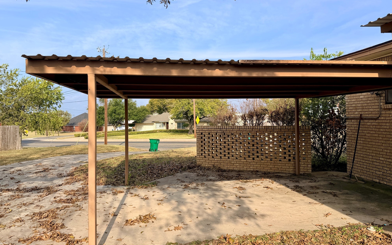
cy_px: 113
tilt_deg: +1.3
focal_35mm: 26
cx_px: 193
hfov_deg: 70.4
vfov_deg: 47.5
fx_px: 278
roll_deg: +0.7
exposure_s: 1/3953
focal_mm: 6.76
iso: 80
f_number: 1.78
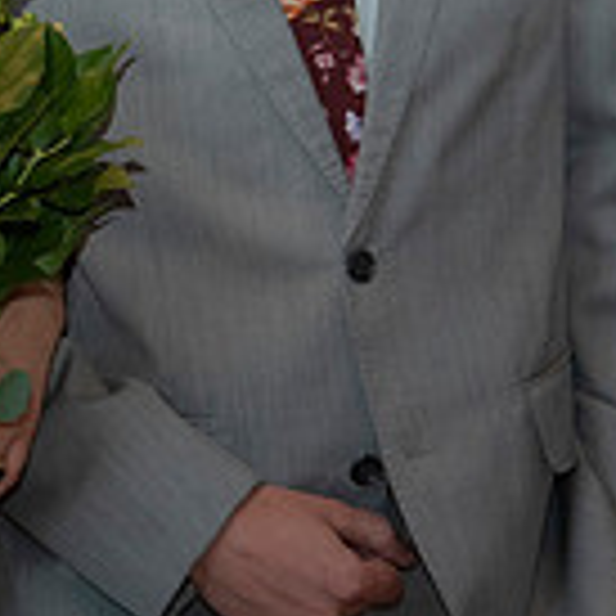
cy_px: 128
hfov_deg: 6.4
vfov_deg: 6.5
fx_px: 5436
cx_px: -279
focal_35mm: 270
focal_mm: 75
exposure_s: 1/125
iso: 800
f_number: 5
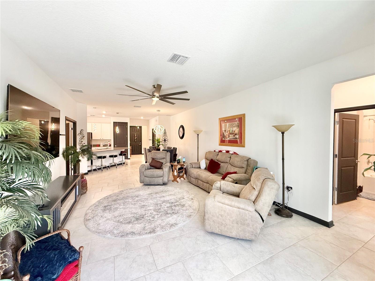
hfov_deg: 102.1
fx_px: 152
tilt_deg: -1.3
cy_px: 140
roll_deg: +0.5
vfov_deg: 85.7
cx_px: 188
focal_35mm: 14
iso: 250
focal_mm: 2.22
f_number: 2.2
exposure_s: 1/120
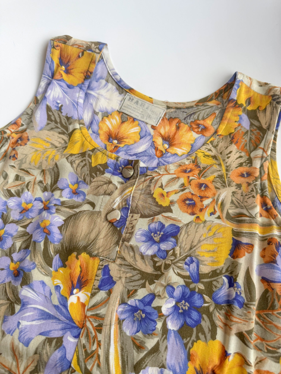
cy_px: 187
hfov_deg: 56.8
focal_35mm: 24
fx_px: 260
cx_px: 140
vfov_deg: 71.6
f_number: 1.8
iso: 100
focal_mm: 6.76
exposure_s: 1/120
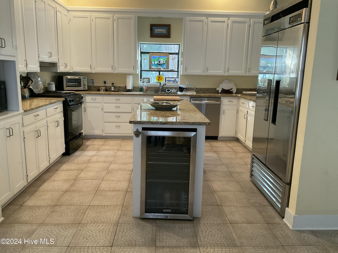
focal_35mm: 29
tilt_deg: -11.0
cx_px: 169
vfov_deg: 48.2
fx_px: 283
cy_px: 126
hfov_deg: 61.7
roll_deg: -1.6
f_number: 1.8
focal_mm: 3
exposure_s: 1/60
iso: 160
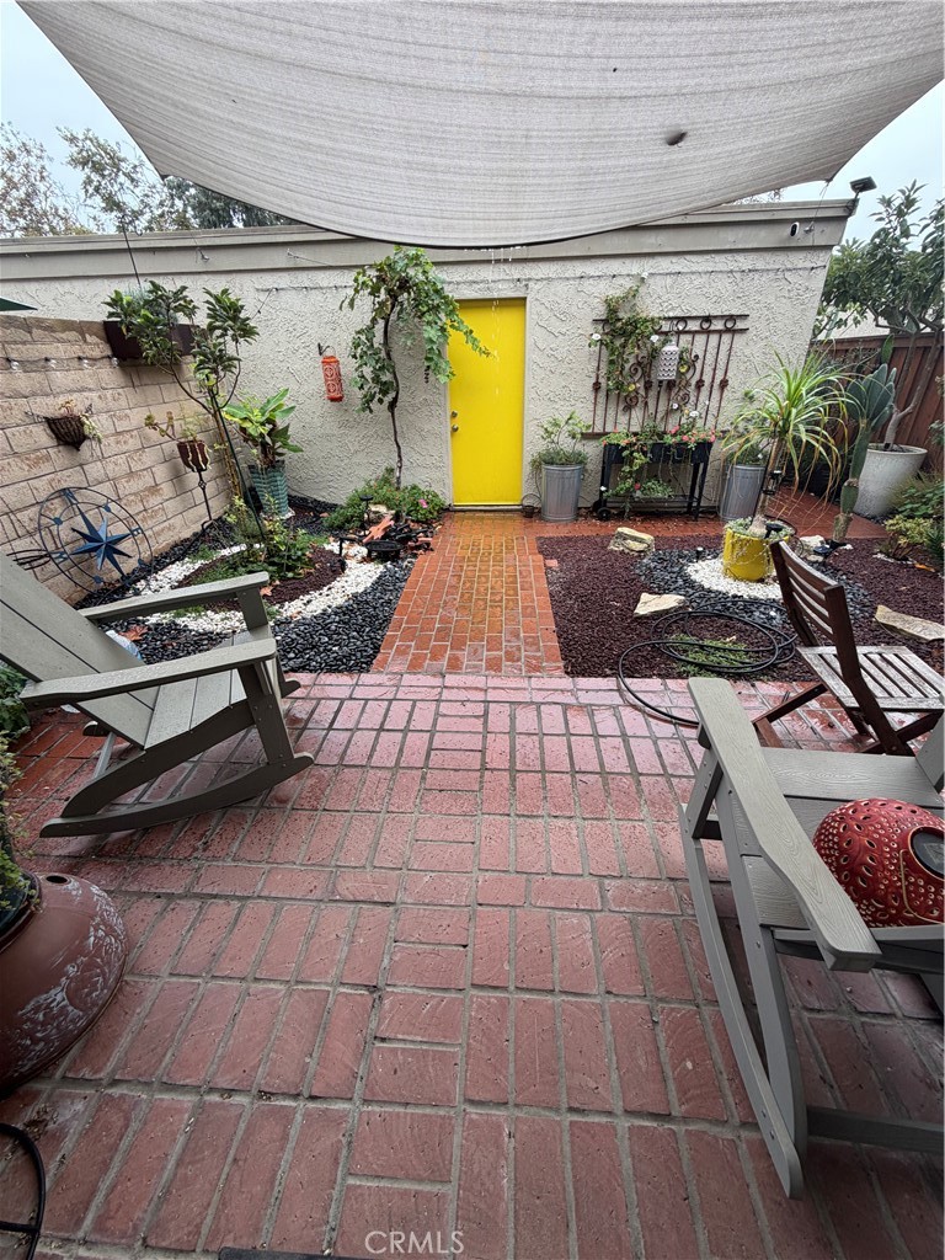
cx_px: 472
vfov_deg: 102.1
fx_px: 510
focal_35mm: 14
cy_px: 630
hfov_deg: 85.7
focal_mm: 2.22
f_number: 2.2
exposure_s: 1/121
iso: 64
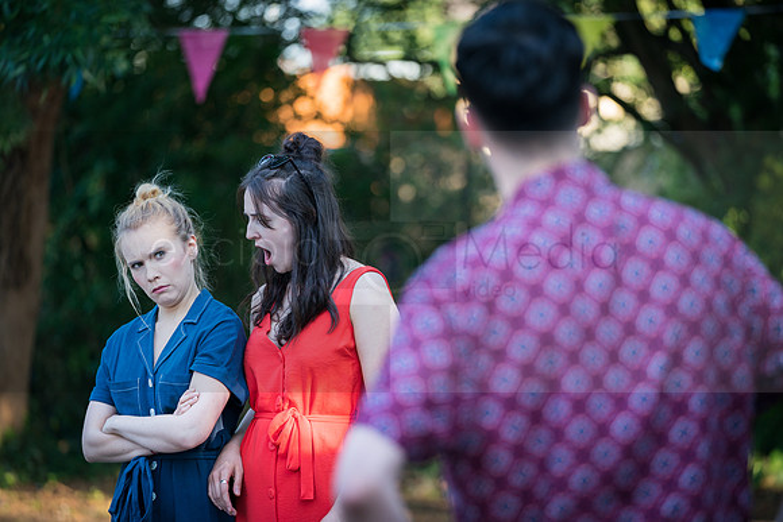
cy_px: 290
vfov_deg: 7.6
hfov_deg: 11.4
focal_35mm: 180
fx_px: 3924
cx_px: 425
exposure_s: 1/160
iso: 250
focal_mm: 156
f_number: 2.8
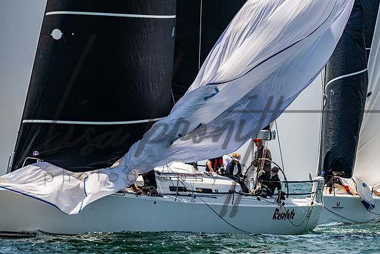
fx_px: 3750
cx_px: 259
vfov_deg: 3.9
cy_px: 115
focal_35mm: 355
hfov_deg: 5.8
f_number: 8
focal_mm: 260
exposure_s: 1/2500
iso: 500
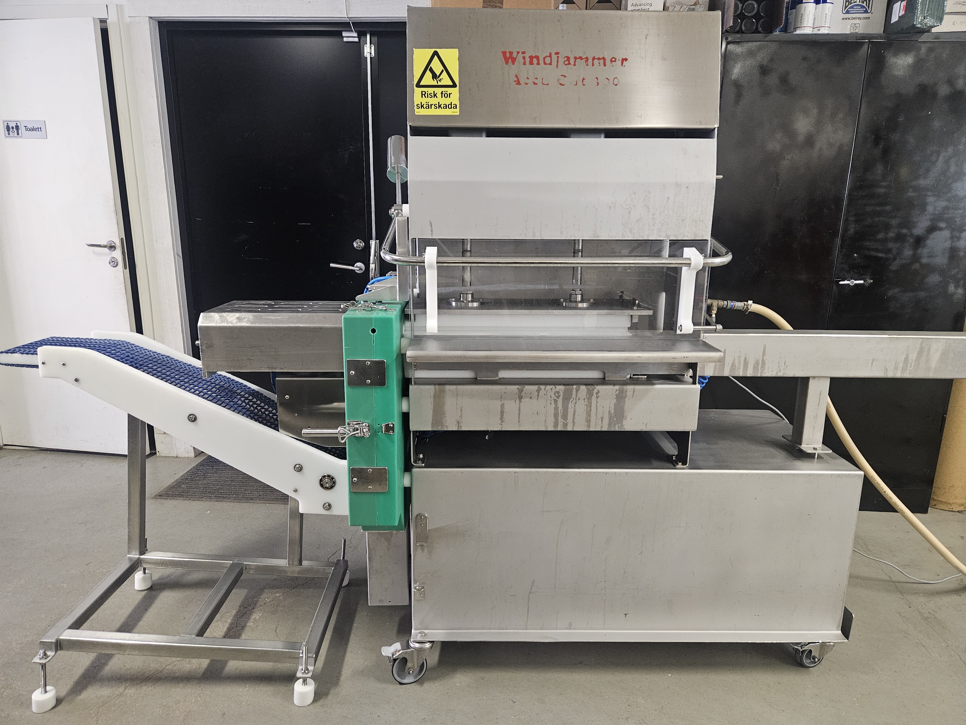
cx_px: 483
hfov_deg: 73.9
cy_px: 362
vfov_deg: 58.9
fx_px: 642
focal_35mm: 23
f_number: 1.8
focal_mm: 5.4
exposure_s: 1/100
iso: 500
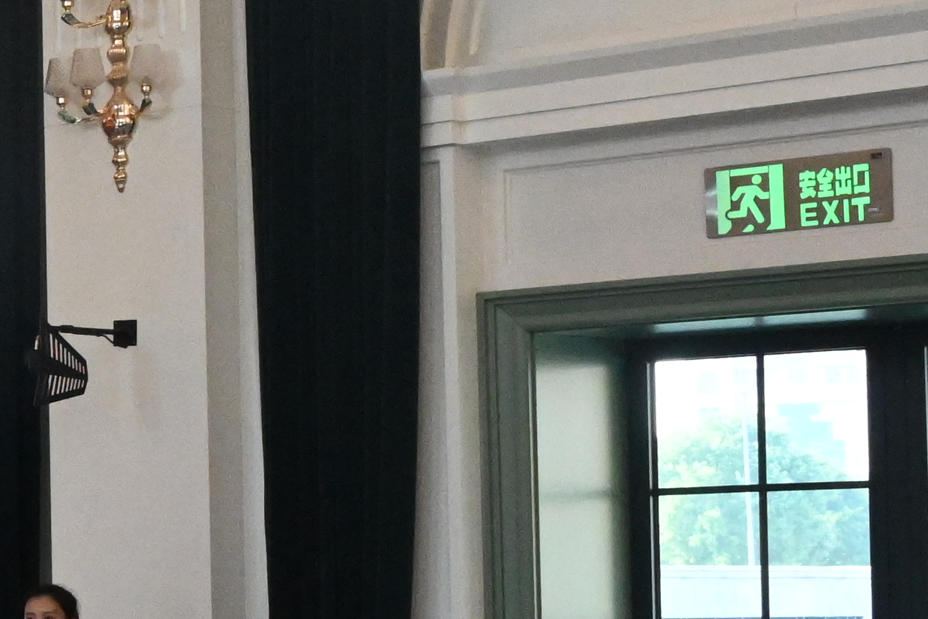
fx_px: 3274
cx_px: -1239
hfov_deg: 12.8
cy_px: 446
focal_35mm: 127
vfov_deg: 10.8
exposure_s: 1/320
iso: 5000
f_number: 9
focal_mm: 24
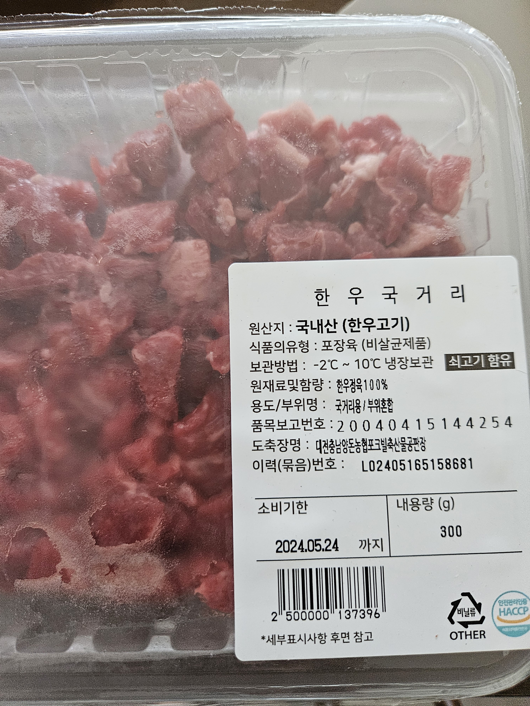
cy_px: 353
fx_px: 470
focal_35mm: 23
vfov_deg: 73.9
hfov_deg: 58.9
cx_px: 265
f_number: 1.8
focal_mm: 5.4
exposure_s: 1/120
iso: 800
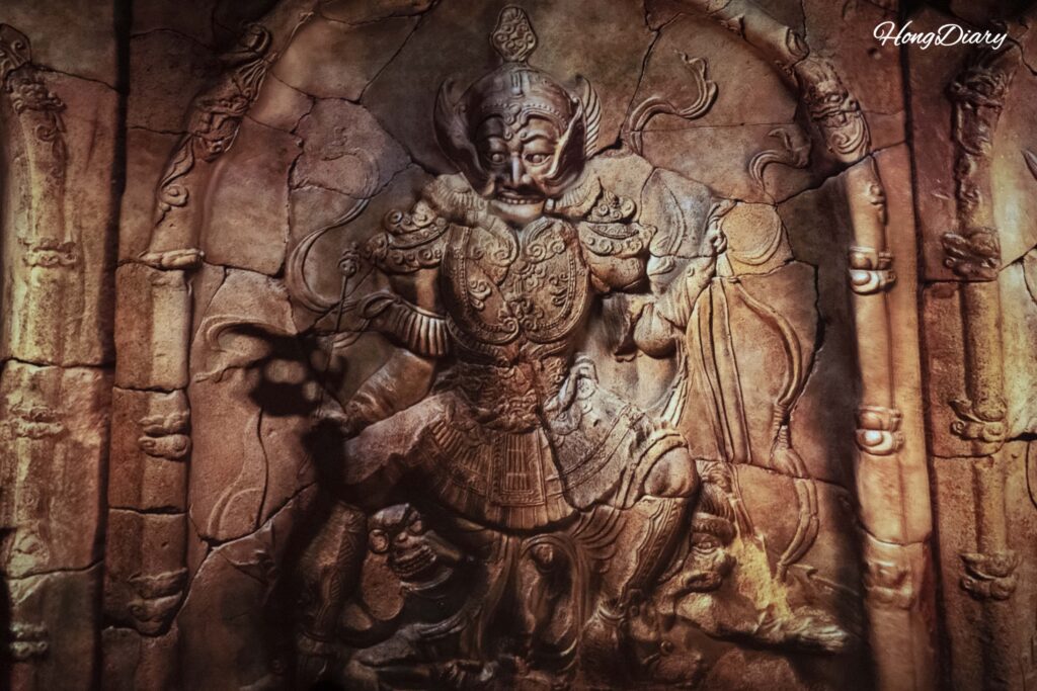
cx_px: 518
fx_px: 1210
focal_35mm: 42
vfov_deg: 31.9
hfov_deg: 46.4
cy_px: 346
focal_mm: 42
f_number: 5.6
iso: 12800
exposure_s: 1/50
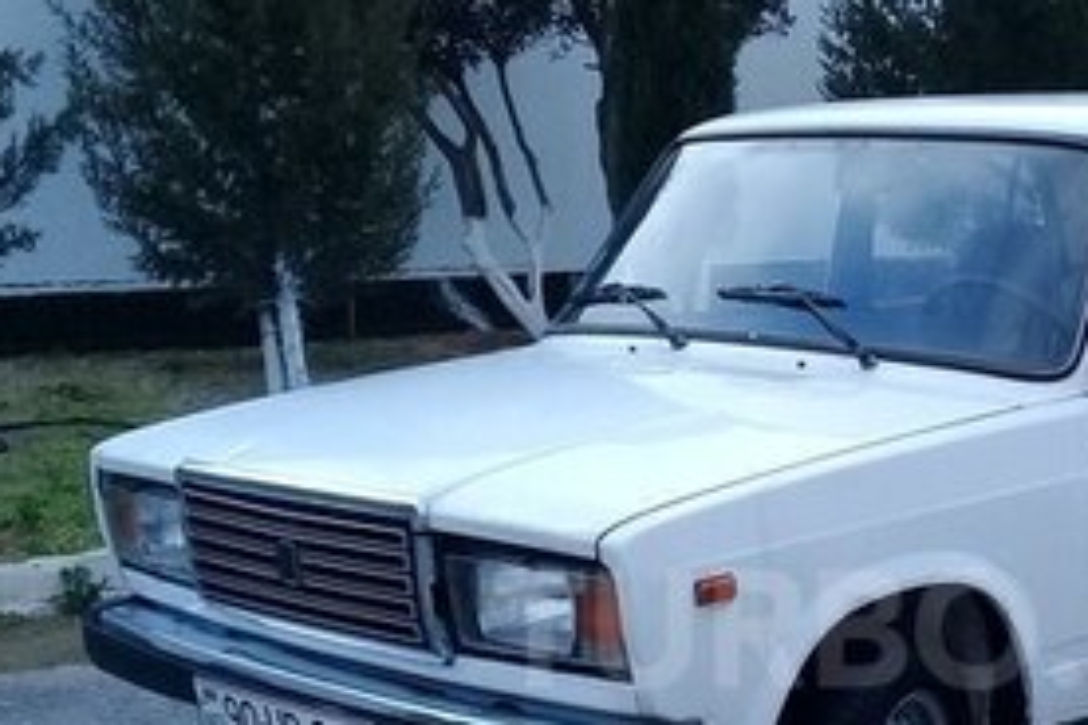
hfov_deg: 25.8
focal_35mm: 77
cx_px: 899
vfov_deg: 17.5
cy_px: 628
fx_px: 2327
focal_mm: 3.3
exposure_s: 1/696
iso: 64
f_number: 2.2
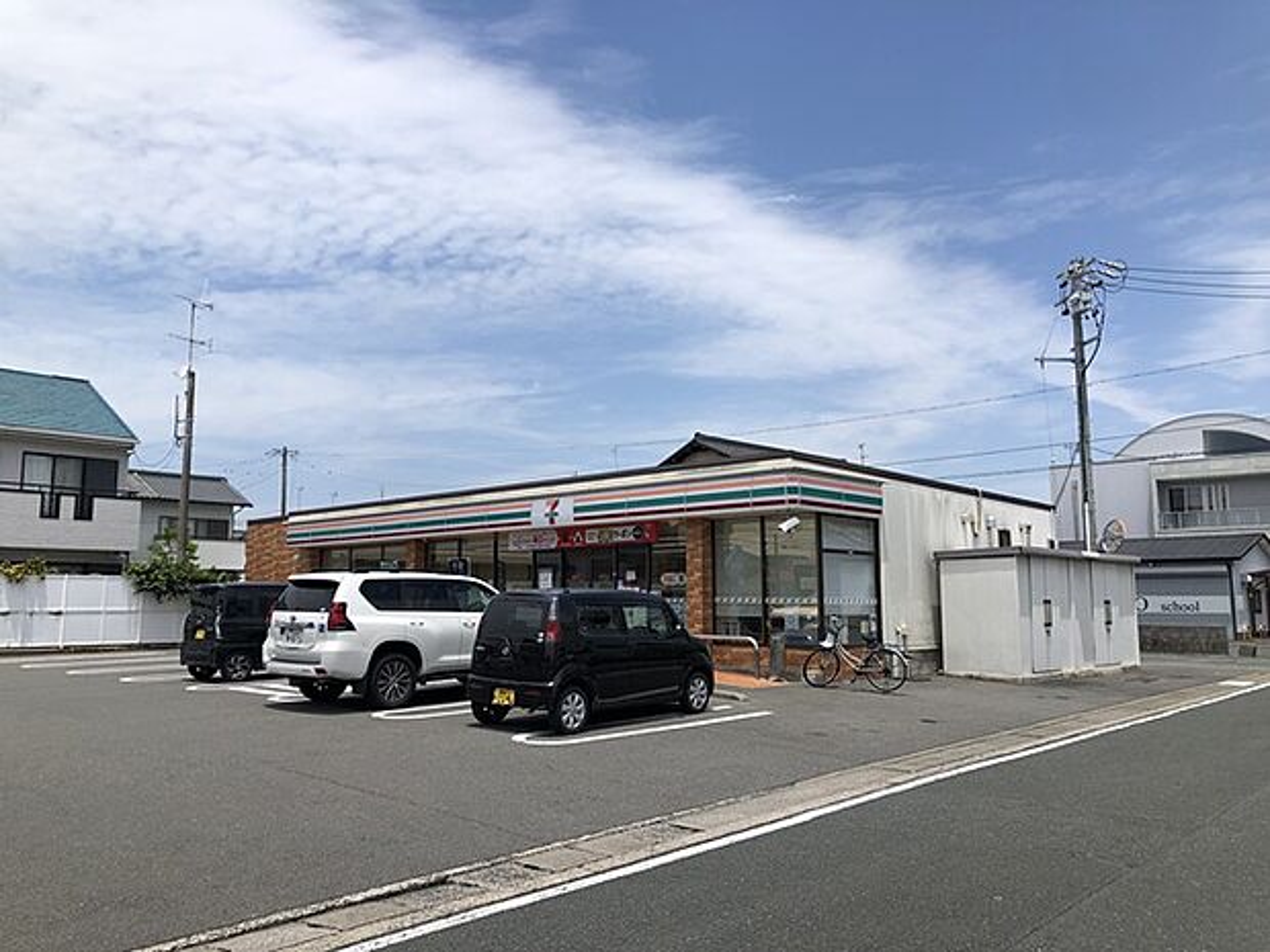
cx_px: 635
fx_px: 1027
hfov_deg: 63.4
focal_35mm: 28
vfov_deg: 49.7
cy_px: 476
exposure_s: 1/3436
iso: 20
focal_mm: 3.99
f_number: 1.8
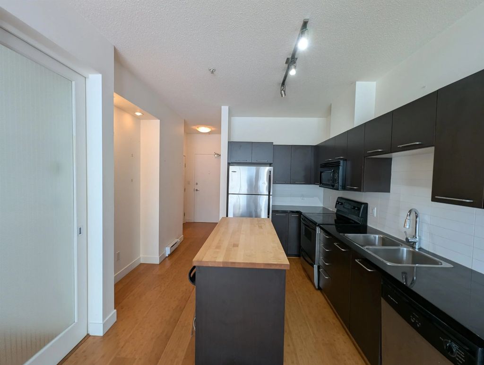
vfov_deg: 90.1
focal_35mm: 13
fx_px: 182
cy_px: 182
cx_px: 242
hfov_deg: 106.1
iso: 45
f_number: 2.2
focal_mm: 1.95
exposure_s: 1/30
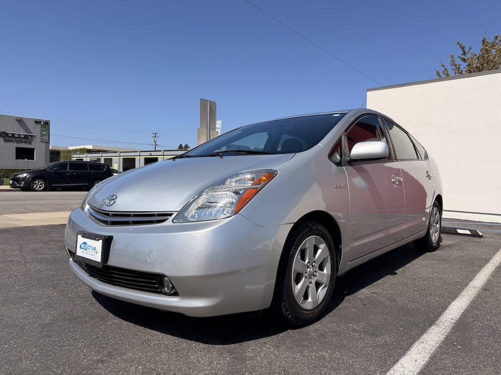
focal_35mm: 24
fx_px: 347
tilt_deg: -2.6
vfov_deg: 56.8
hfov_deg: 71.6
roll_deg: -1.9
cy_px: 188
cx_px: 250
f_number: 1.78
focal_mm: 6.76
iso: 80
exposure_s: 1/7353
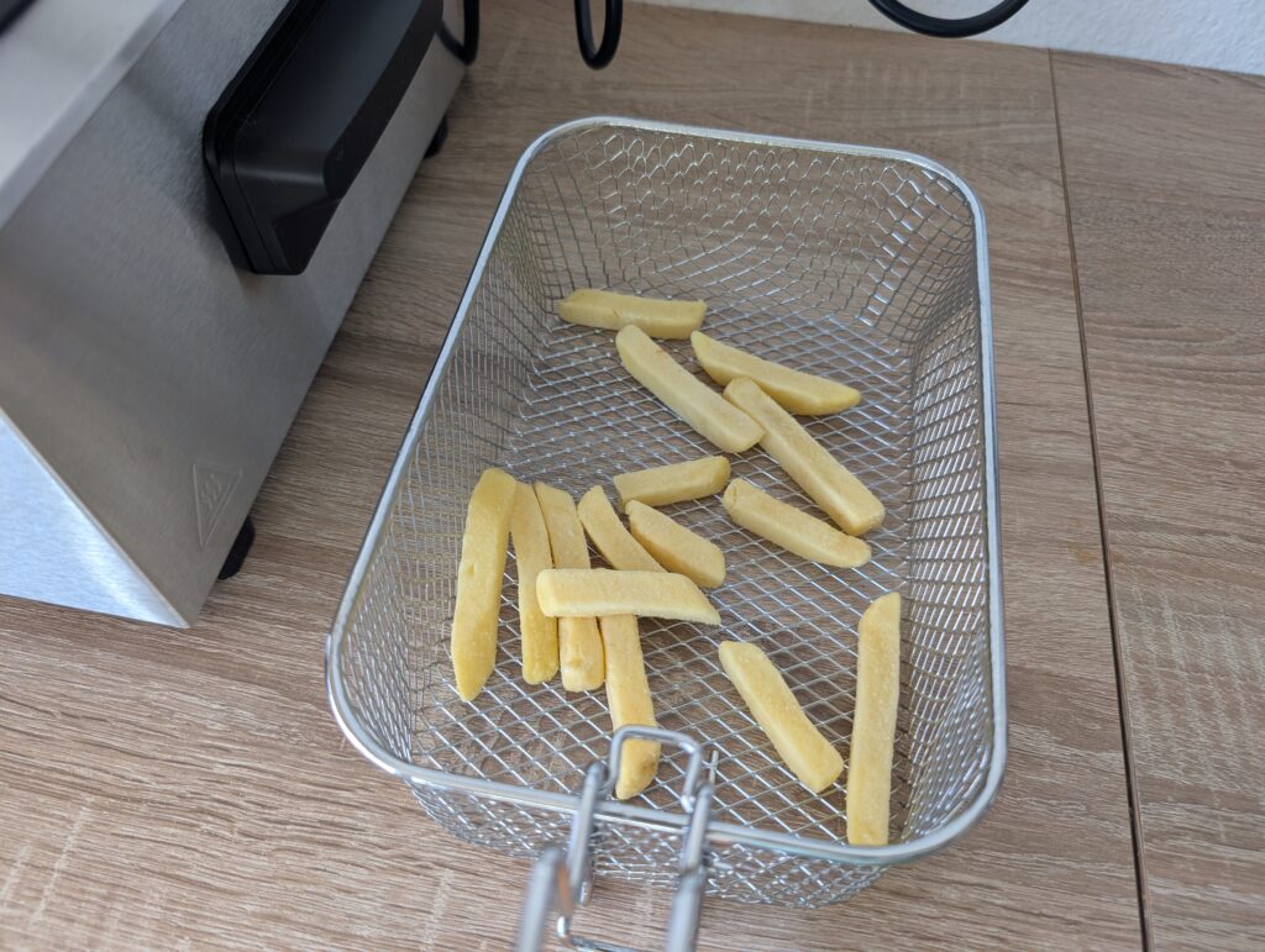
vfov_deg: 56.9
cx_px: 632
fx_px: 878
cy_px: 476
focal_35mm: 24
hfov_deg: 71.5
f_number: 1.68
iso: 147
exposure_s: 1/216
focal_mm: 6.9
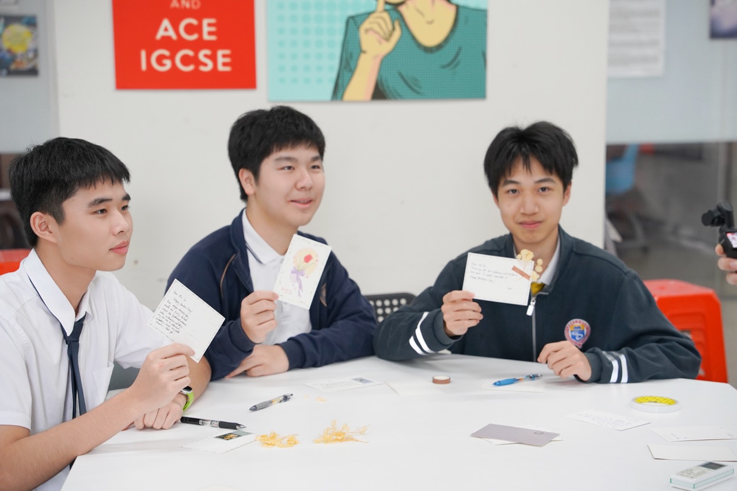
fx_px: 1433
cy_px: 246
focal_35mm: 70
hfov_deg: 28.8
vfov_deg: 19.5
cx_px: 368
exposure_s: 1/160
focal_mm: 70
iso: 2000
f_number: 4
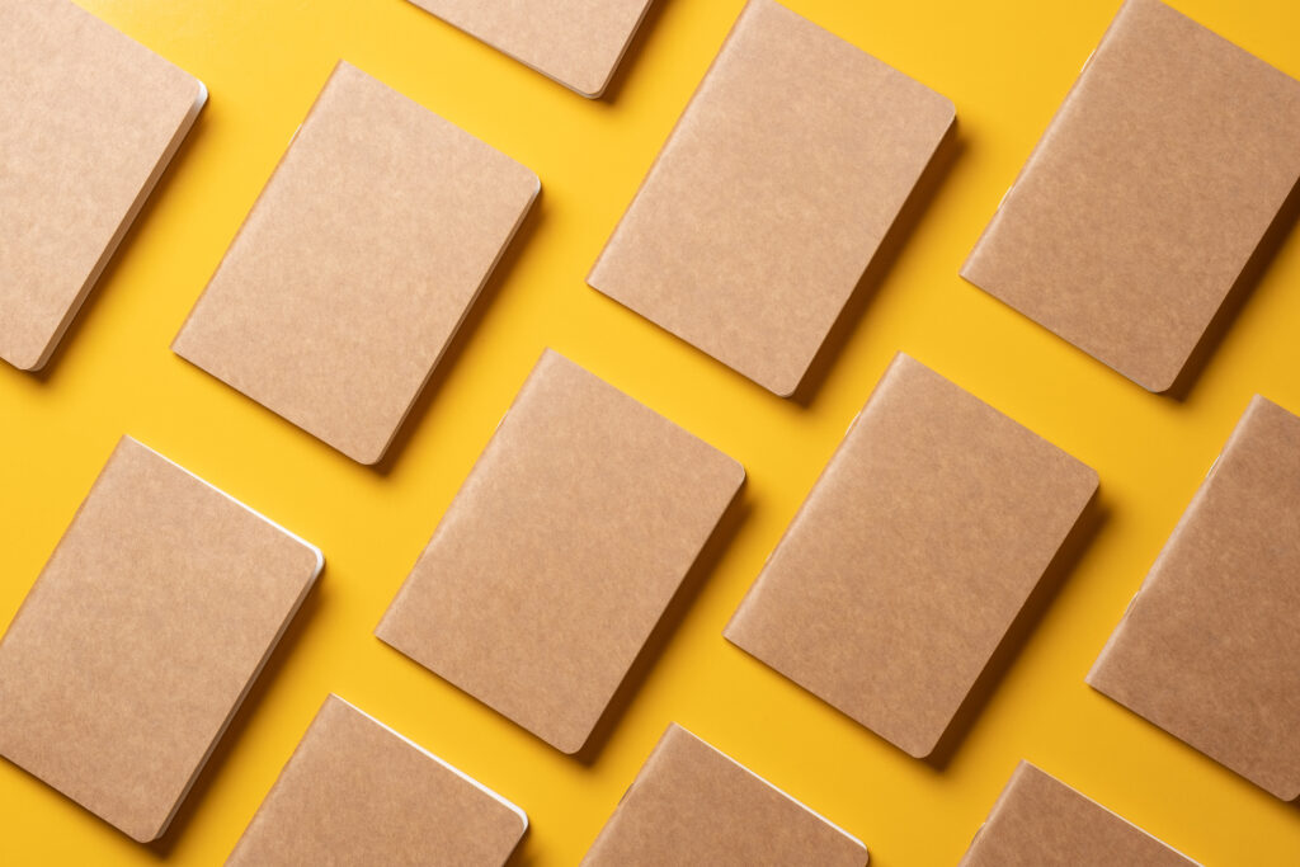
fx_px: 3034
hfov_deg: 24.2
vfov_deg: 16.3
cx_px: 650
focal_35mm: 84
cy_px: 434
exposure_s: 1/125
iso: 160
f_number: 8
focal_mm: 56
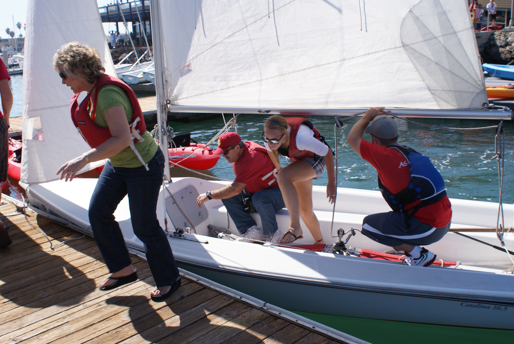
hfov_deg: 49.5
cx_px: 257
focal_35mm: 39
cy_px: 172
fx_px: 557
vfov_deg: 34.3
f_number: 9
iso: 100
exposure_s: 1/200
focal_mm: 26
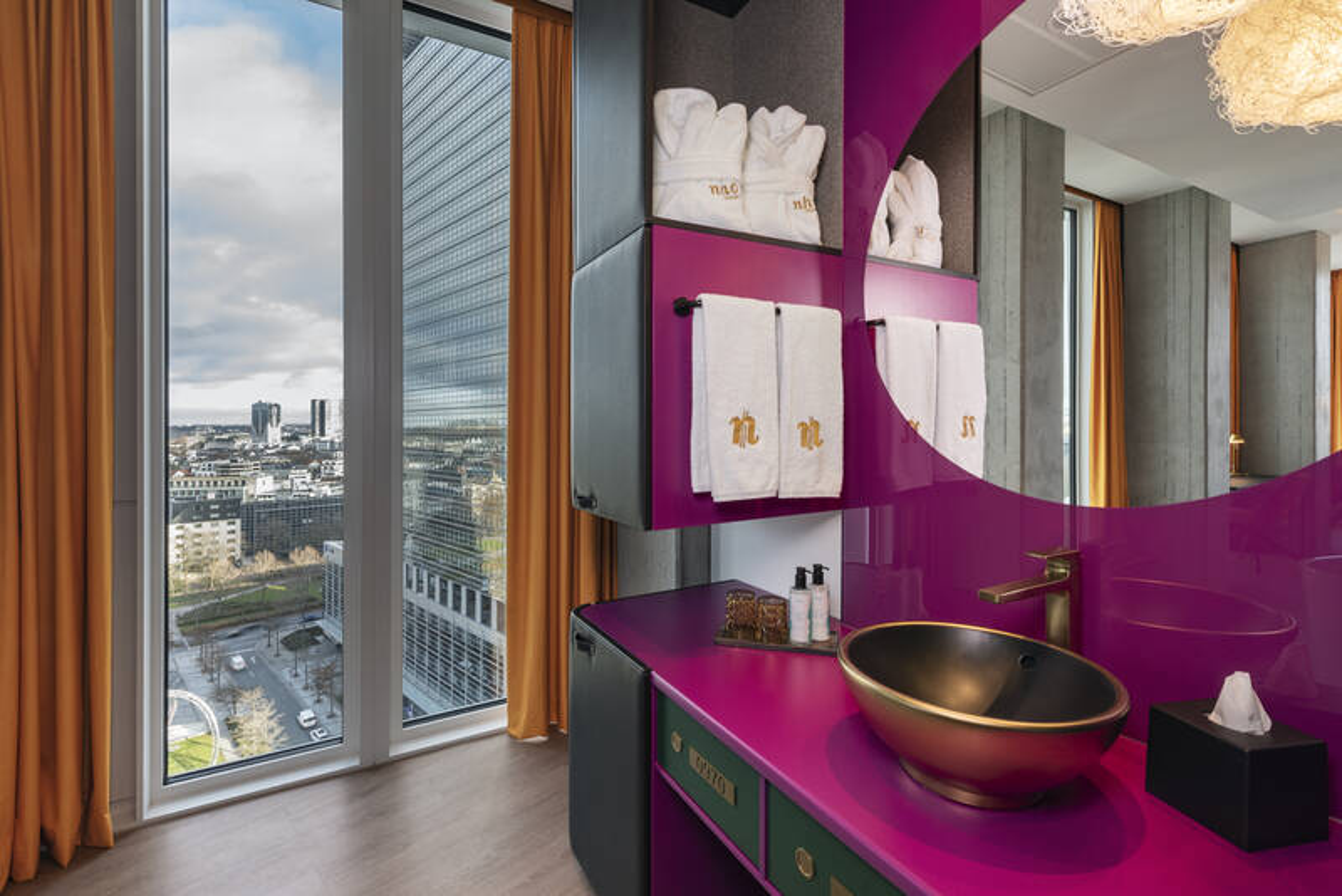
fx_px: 597
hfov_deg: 96.7
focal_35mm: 16
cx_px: 671
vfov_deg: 73.8
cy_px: 448
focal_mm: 16
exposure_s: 1/3
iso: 100
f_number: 16
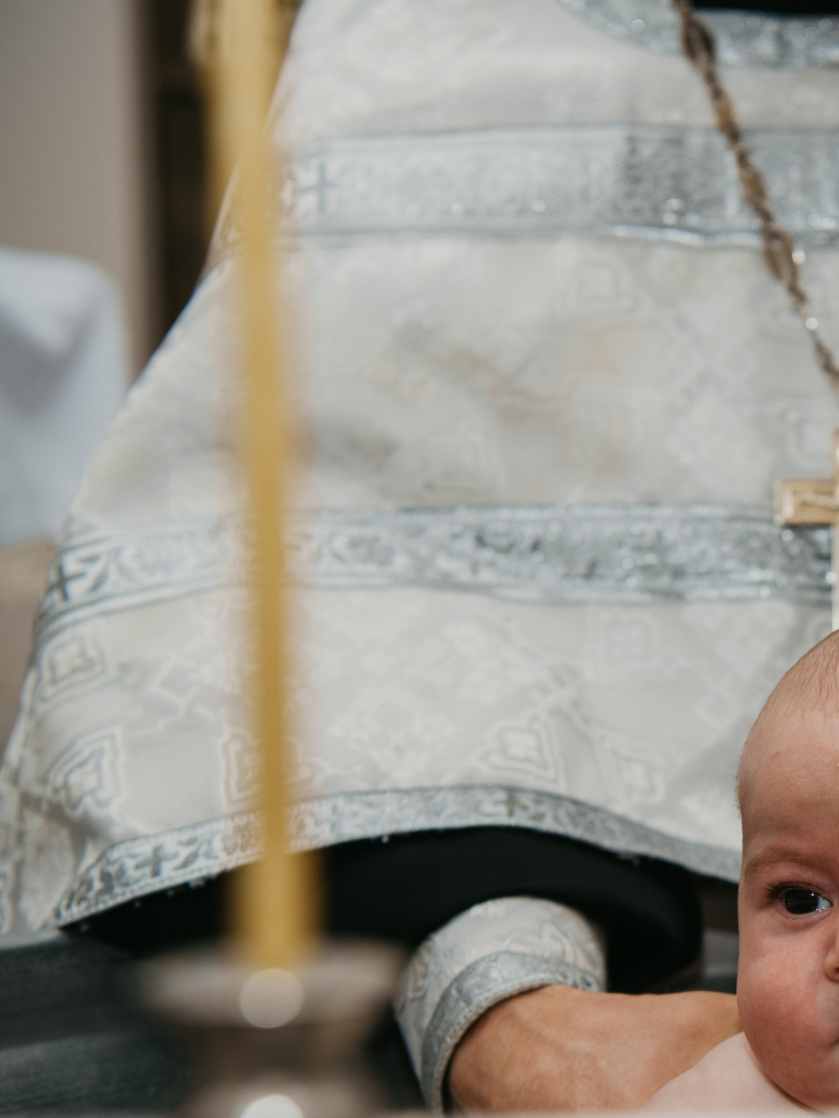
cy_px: 648
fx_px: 2391
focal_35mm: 74
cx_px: 954
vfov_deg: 26.3
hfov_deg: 19.0
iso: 125
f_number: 4
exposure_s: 1/160
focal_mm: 44
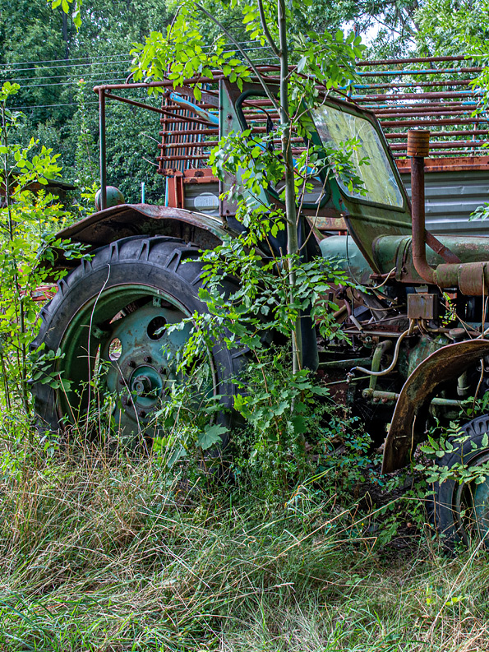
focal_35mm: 48
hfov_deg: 29.5
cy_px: 325
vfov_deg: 39.7
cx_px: 394
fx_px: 904
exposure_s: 1/60
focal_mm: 22
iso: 200
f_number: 7.1
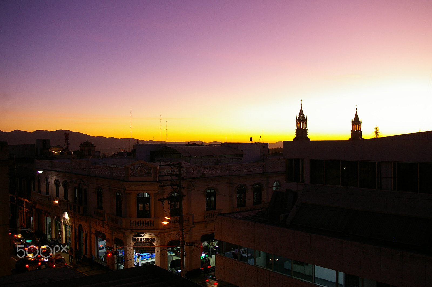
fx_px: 414
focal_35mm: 34
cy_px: 144
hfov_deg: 55.1
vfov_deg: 38.3
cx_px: 216
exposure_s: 1/20
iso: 400
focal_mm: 23
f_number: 5.6
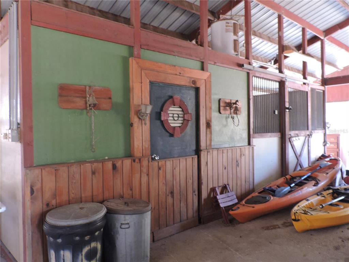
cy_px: 131
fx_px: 282
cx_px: 174
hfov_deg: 63.4
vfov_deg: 49.7
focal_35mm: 28
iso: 400
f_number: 3.1
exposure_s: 1/15
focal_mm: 5
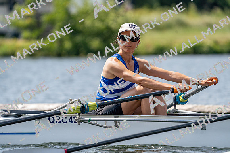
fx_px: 2767
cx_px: 115
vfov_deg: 3.2
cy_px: 76
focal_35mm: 433
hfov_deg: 4.8
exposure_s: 1/1600
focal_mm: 433
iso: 250
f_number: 6.3
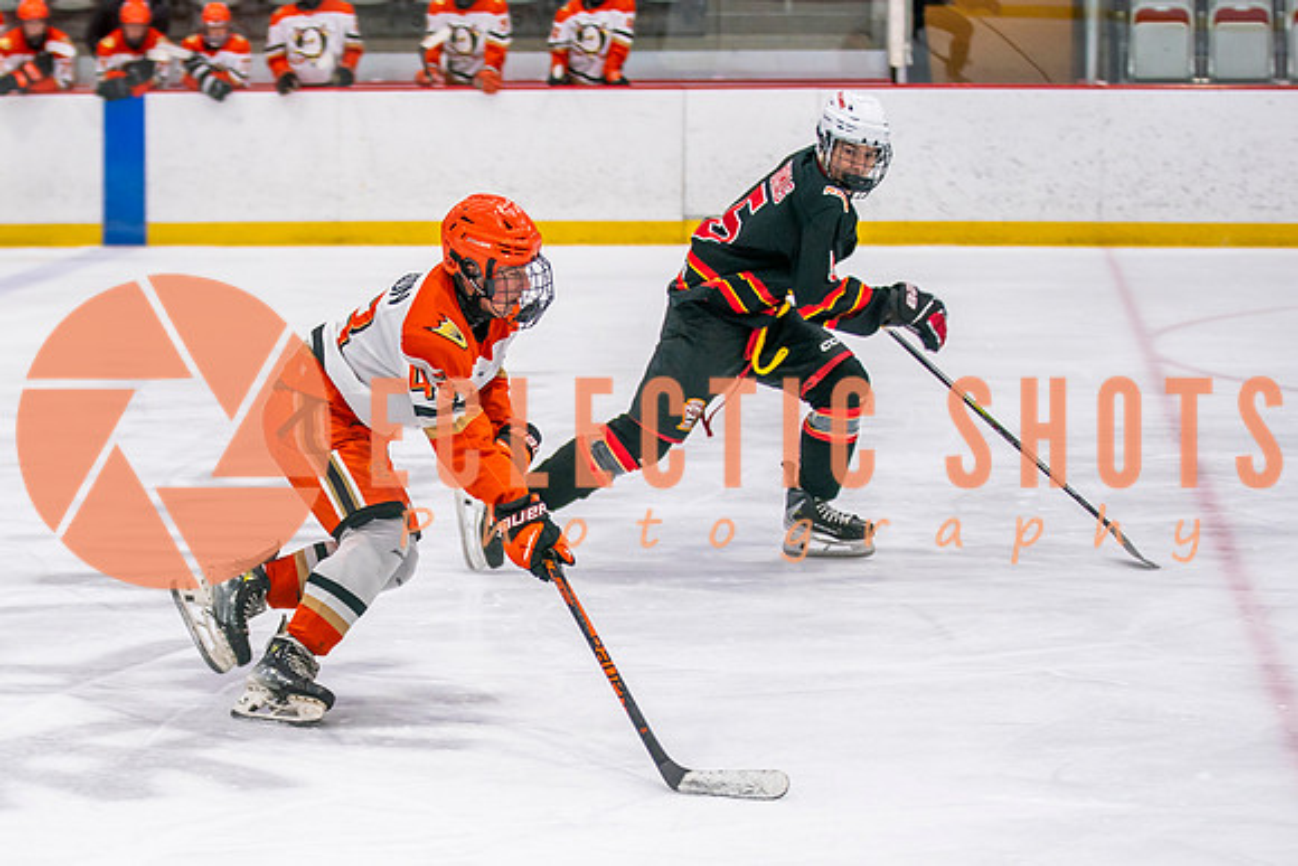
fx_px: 4296
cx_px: 347
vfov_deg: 11.5
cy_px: 502
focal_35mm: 119
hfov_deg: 17.1
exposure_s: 1/640
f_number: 2.8
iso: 640
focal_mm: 75
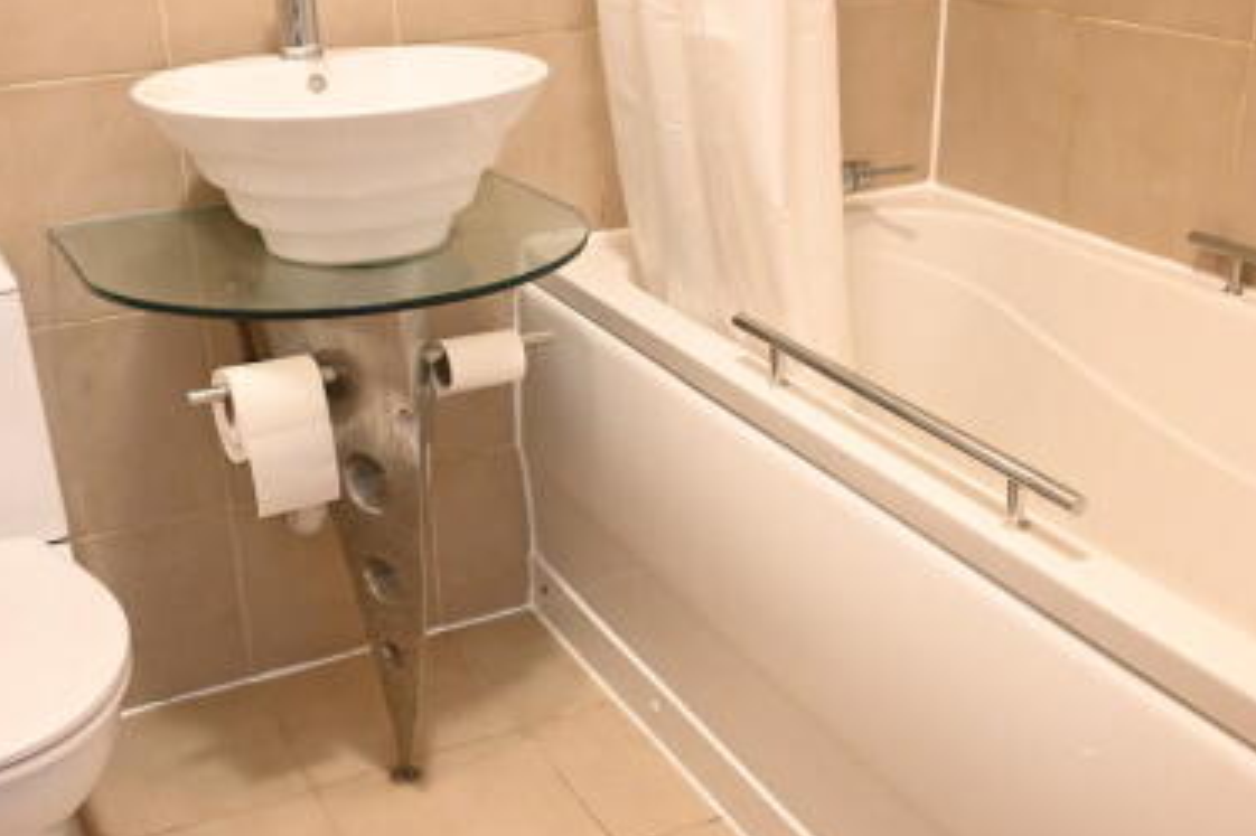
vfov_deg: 31.8
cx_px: 568
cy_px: 465
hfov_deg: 46.4
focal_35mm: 42
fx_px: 1465
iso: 1000
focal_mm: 22
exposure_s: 1/8
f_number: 4
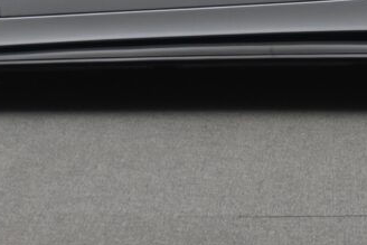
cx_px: 256
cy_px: -228
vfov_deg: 6.5
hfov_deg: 10.0
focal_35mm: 206
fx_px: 2100
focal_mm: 26.5
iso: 500
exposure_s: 1/40
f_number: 4.5
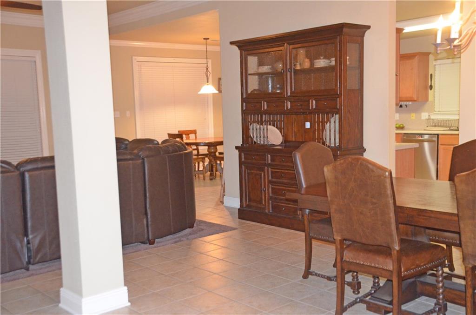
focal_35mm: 40
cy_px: 158
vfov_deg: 32.8
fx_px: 534
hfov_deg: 48.0
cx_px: 238
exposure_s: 1/60
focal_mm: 27
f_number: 4
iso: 3200
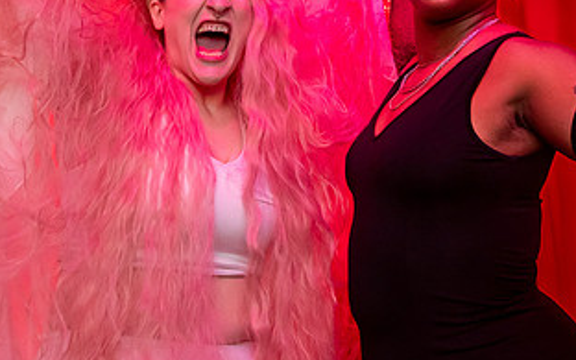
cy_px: -18
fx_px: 1036
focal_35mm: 66
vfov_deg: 19.0
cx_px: 330
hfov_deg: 31.0
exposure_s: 1/250
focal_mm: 27
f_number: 4.5
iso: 4000
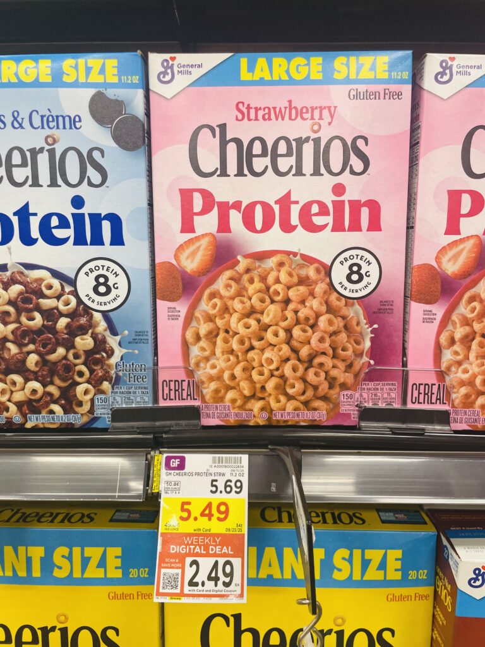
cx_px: 242
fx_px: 486
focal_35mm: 26
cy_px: 324
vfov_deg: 67.3
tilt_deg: -7.3
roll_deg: -0.7
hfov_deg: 53.1
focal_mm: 4.2
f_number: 1.6
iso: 125
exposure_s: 1/120
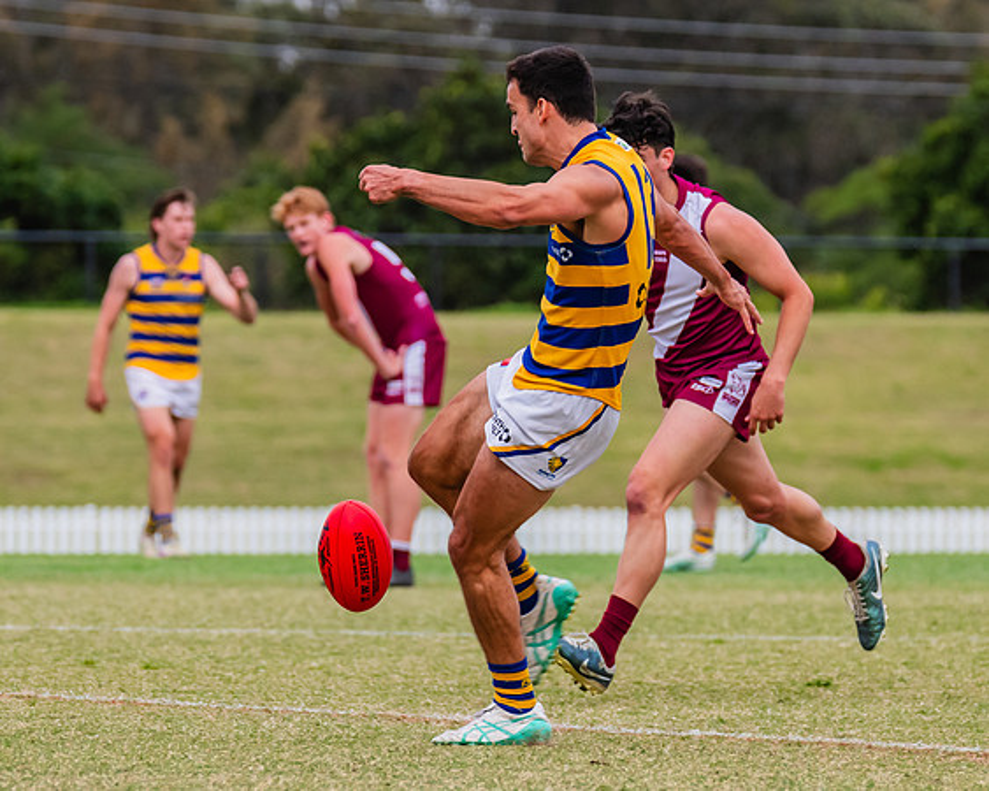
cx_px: 424
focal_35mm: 546
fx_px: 15975
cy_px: 355
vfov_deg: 2.8
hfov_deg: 3.5
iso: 800
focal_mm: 290
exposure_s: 1/1250
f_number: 7.1
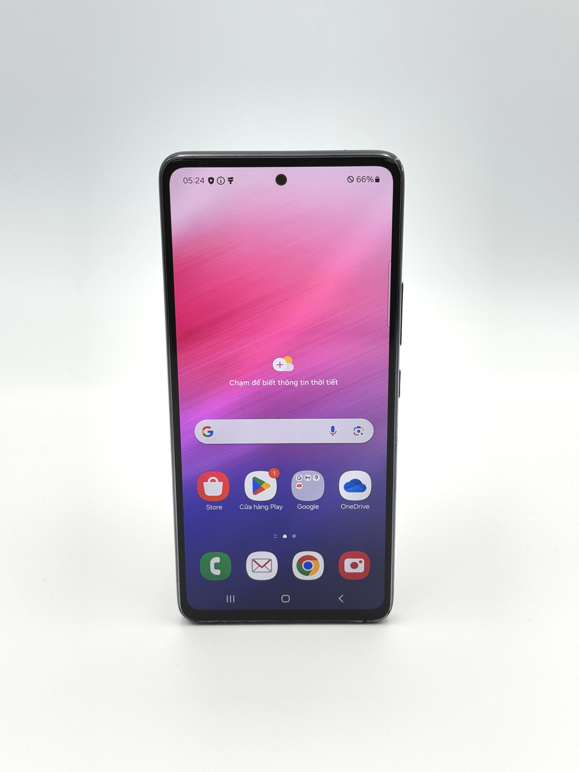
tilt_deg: -20.2
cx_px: 290
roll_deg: +0.5
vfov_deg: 39.7
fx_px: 1070
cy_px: 386
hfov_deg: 30.3
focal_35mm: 48
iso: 64
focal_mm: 6.76
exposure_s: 1/270
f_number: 1.78
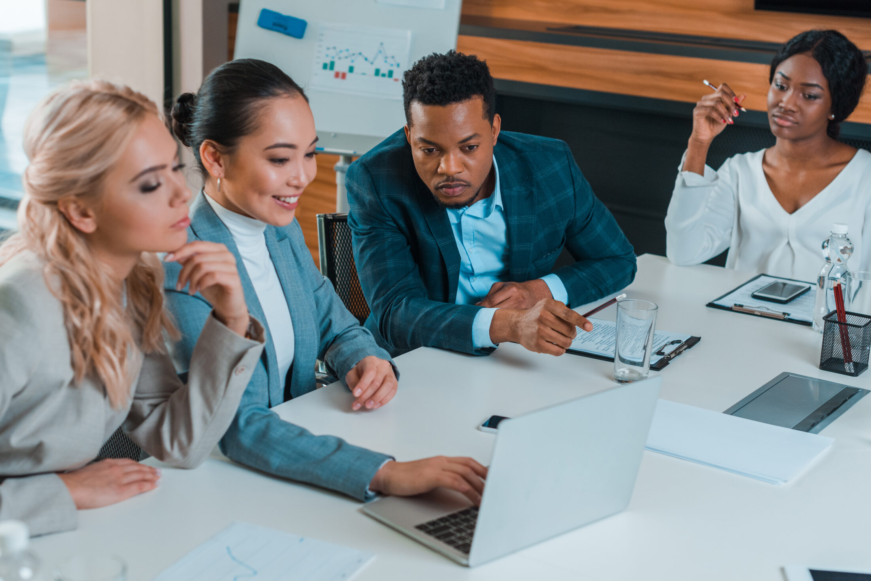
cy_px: 271
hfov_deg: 34.5
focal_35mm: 58
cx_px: 408
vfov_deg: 23.4
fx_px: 1404
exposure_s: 1/200
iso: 400
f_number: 3.5
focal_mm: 50
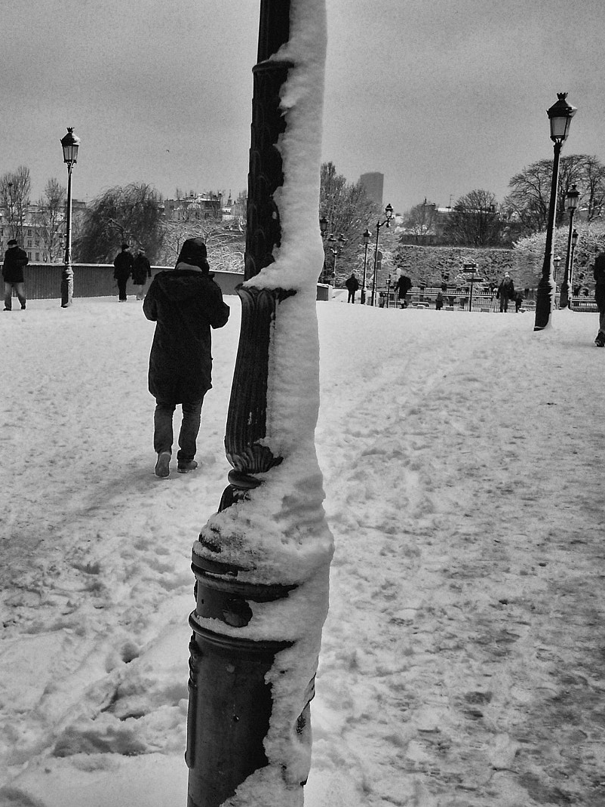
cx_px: 43
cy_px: 404
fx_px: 1158
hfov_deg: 28.0
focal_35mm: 50
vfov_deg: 38.4
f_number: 4.5
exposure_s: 1/80
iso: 400
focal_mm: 23
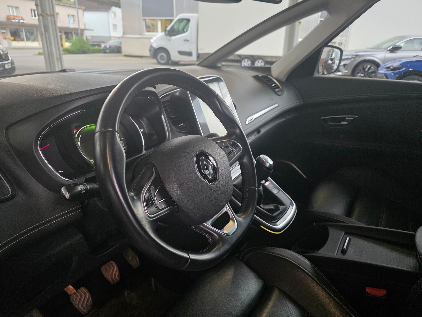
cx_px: 211
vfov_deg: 58.9
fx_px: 280
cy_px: 158
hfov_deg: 73.9
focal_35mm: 23
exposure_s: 1/180
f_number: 1.7
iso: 200
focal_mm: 6.3
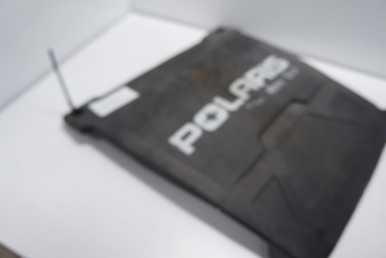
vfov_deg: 47.9
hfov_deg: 67.4
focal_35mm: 27
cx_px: 193
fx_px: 290
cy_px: 129
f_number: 4
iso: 160
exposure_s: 1/60
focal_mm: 18
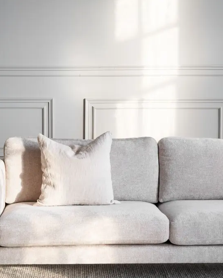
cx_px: 88
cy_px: 113
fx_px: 792
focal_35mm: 96
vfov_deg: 19.9
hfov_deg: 16.0
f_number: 4
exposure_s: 1/125
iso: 500
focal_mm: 58
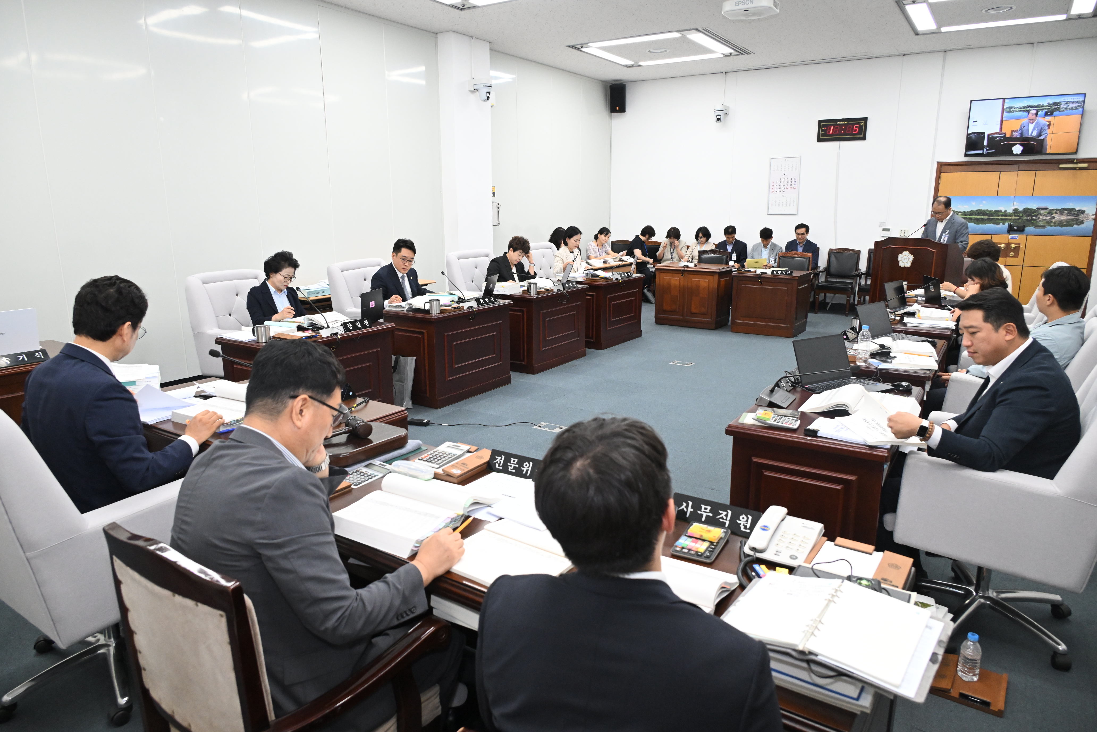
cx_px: 548
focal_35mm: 24
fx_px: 731
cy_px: 366
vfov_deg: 53.1
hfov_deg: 73.7
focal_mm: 24
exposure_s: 1/250
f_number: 6.3
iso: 4000
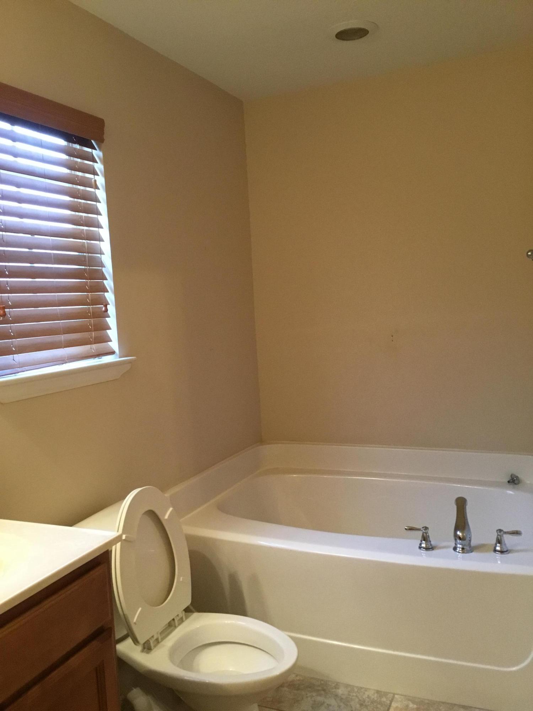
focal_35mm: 31
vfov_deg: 58.4
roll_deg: +4.6
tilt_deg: -5.9
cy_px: 356
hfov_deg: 45.4
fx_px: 636
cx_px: 266
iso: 200
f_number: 2.4
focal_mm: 3.3
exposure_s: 1/33
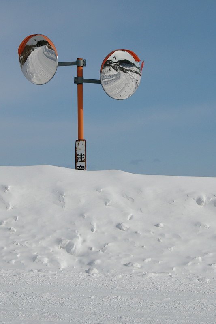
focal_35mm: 57
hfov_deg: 23.8
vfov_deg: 35.0
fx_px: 513
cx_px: 108
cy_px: 162
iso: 200
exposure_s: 1/1000
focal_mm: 38
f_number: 10
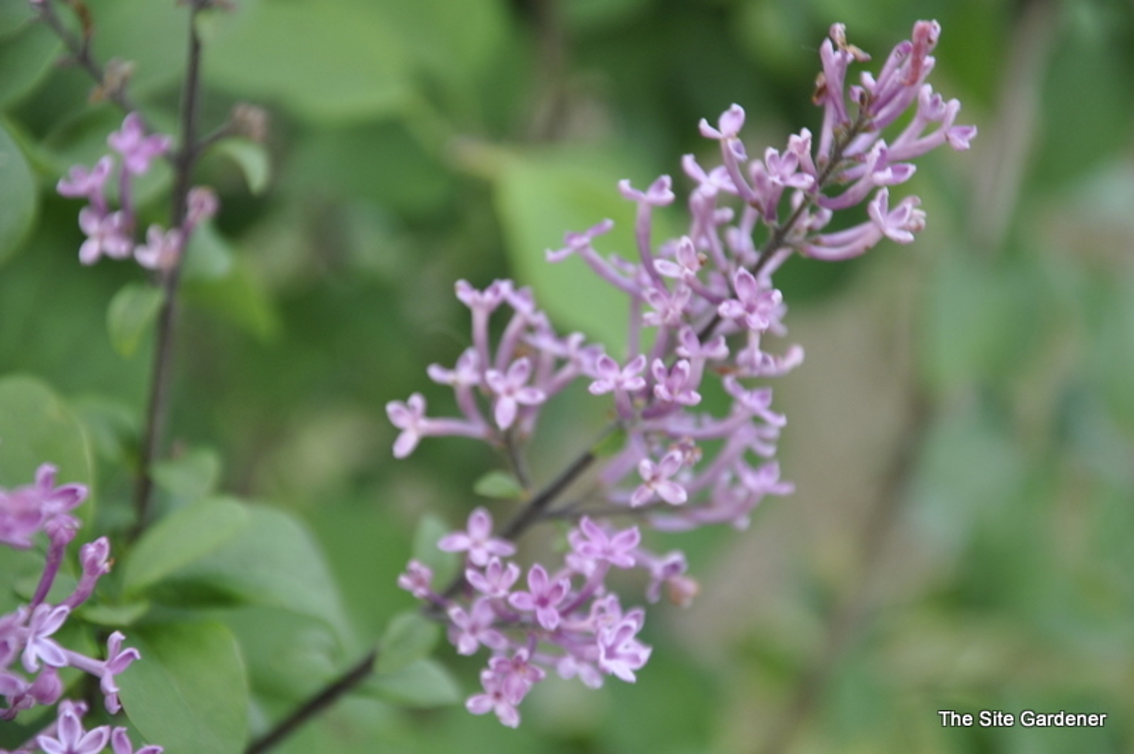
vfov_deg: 8.7
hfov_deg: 13.1
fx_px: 4957
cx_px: 567
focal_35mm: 158
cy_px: 377
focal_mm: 105
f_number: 5.6
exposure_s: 1/80
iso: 400
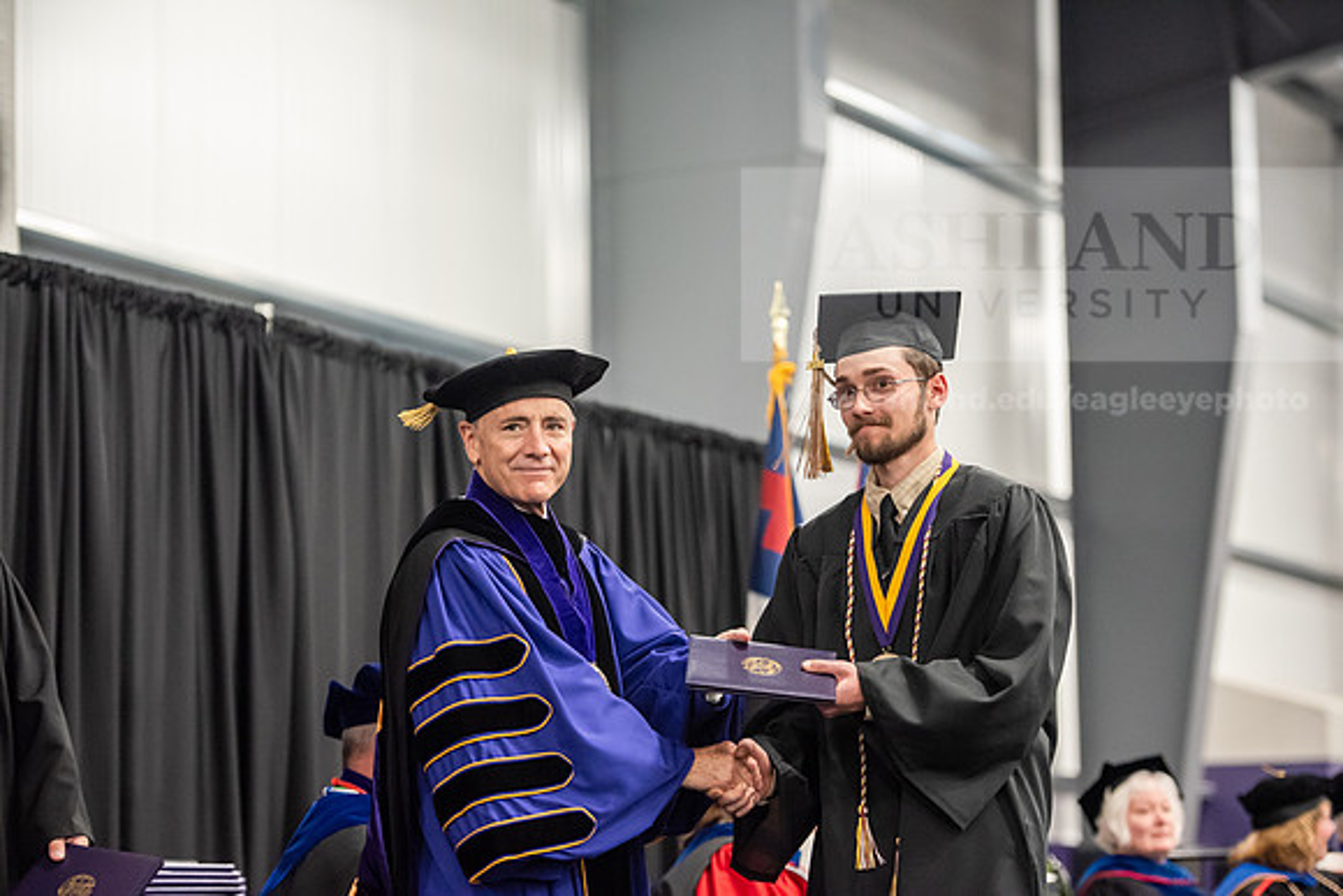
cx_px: 672
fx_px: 3806
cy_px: 448
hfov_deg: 20.0
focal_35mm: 102
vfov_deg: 13.4
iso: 3200
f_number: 3.2
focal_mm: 102
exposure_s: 1/200
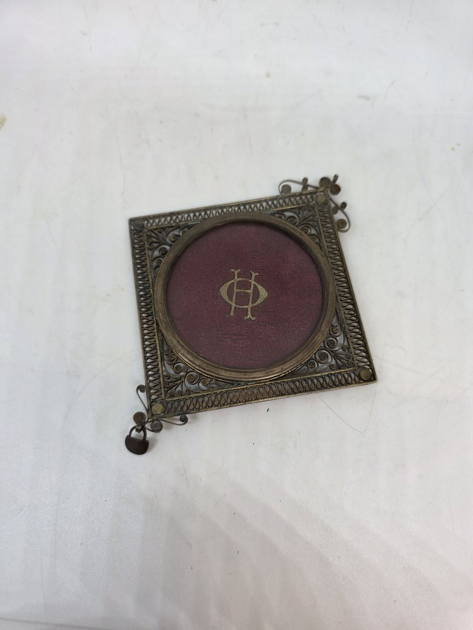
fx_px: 419
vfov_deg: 73.9
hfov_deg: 58.9
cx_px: 236
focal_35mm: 23
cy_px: 315
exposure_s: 1/100
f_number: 1.7
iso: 25
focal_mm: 6.3
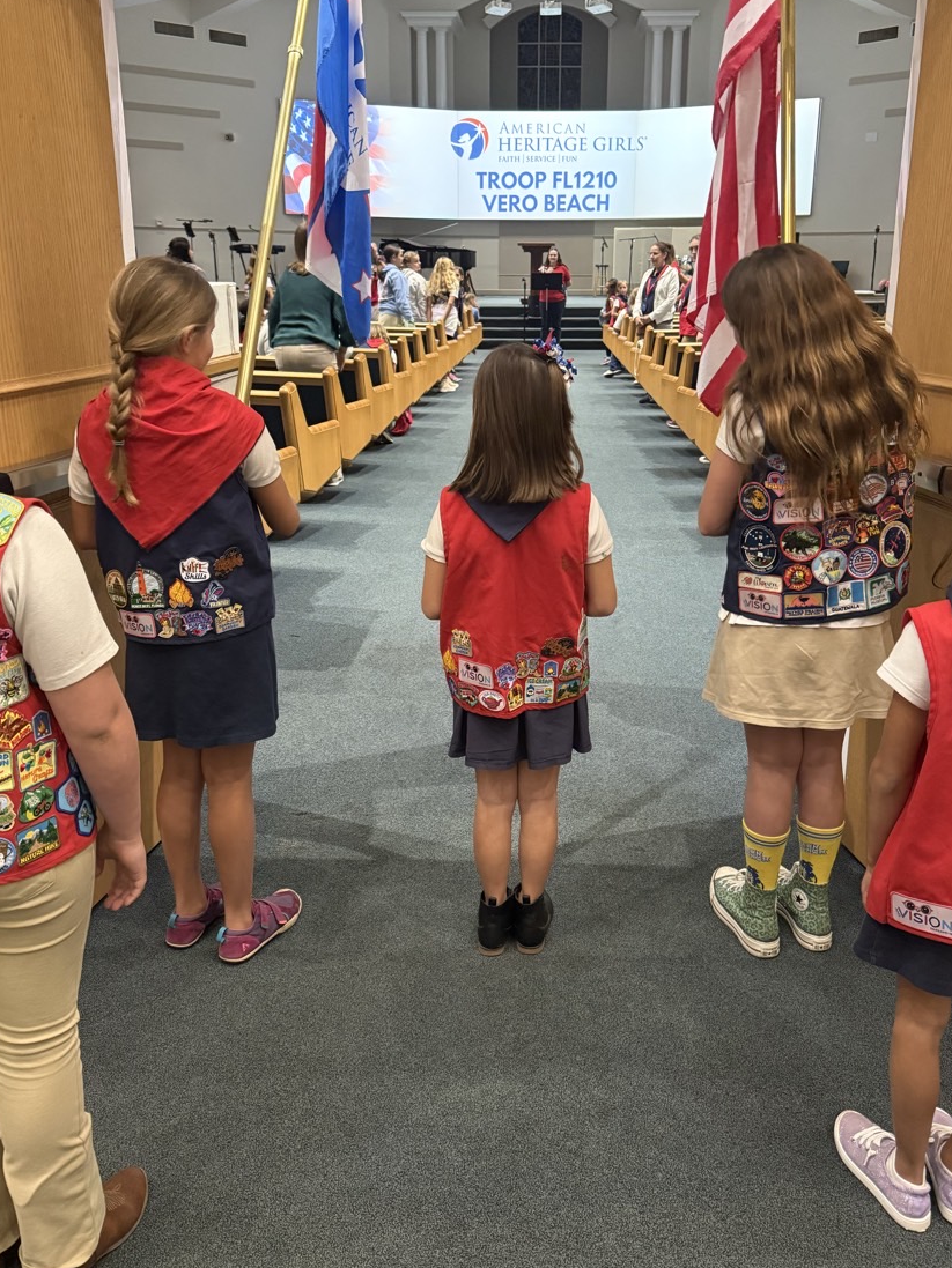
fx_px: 1027
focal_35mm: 28
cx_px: 507
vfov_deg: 63.2
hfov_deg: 49.7
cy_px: 558
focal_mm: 6.76
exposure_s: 1/60
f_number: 1.78
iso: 800
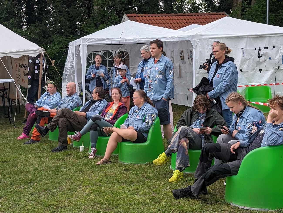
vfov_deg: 29.7
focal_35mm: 49
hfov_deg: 38.9
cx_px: 142
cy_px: 106
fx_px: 401
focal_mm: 6.9
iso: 19
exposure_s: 1/162
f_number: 1.68
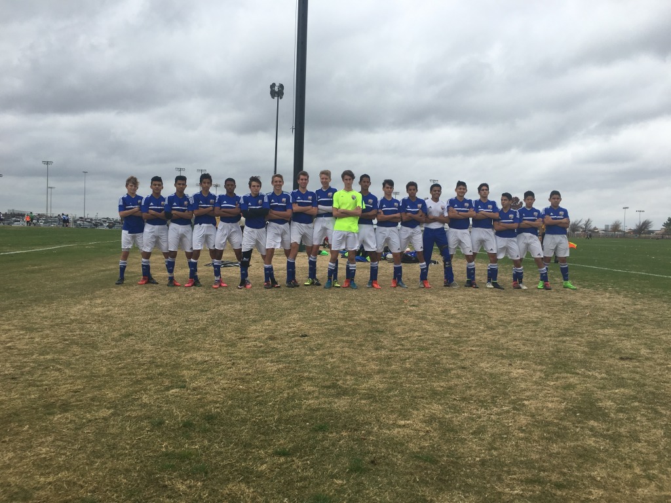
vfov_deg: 48.2
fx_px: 562
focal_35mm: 29
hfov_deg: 61.7
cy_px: 252
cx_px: 336
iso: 25
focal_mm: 4.15
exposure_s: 1/801
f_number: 2.2
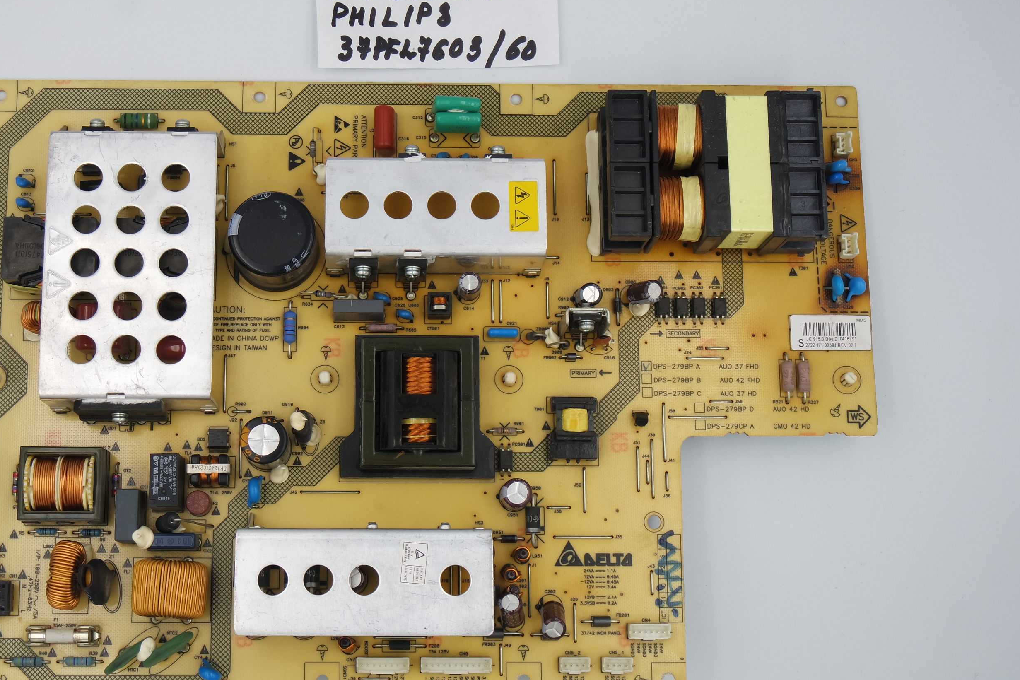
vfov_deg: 23.4
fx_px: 1643
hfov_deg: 34.4
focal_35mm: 58
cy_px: 319
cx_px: 426
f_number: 5
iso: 160
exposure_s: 1/125
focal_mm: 18
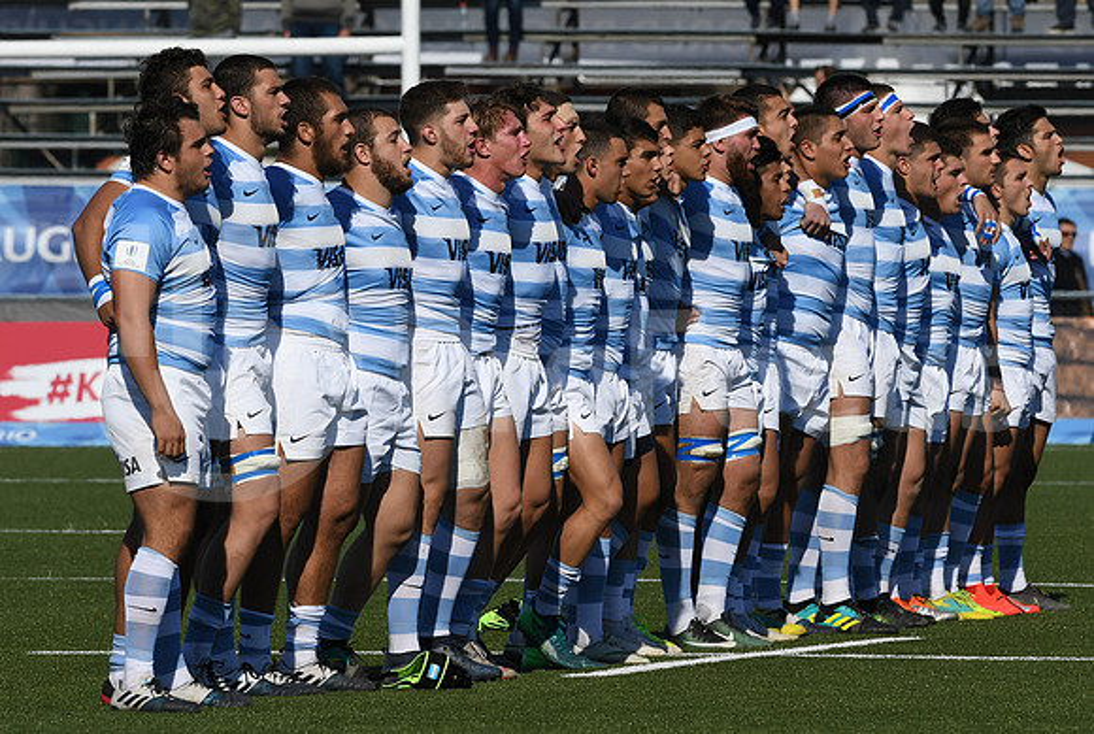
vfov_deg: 3.1
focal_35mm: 450
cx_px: 547
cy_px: 367
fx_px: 13699
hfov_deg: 4.6
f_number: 10
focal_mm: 300
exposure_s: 1/640
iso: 200
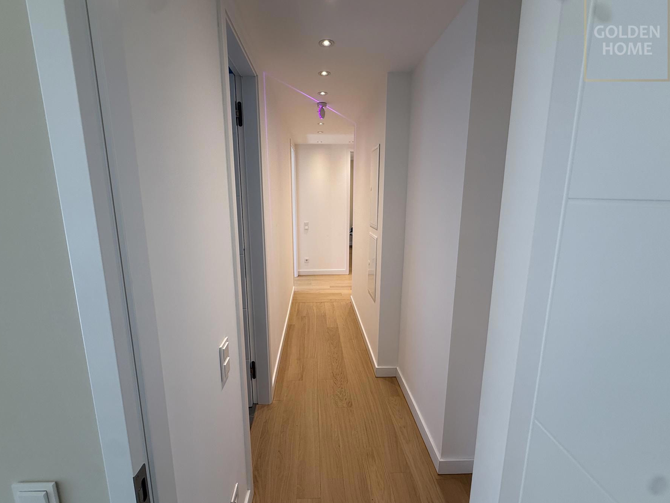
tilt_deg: -9.9
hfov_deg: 98.1
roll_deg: +0.2
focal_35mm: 15
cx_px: 319
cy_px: 245
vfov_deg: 81.7
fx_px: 290
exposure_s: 1/100
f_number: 2.2
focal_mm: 2.22
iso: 64
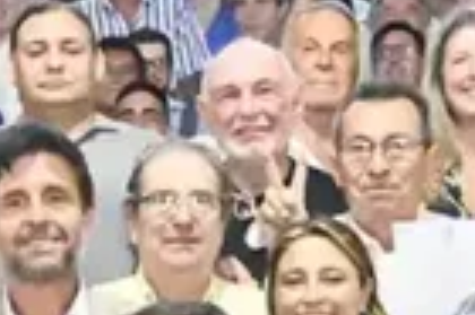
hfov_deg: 12.8
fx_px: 2122
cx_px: 197
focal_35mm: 161
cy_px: 660
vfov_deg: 8.1
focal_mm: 22
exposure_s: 1/250
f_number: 7.1
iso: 12800
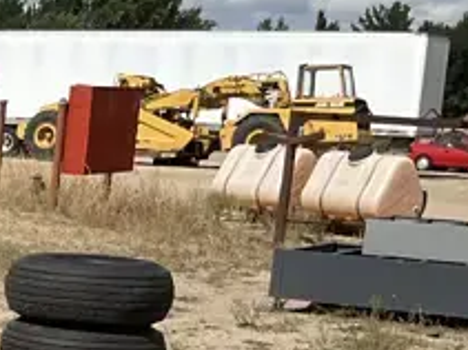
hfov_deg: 13.3
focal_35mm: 132
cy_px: 454
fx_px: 1784
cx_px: -406
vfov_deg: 11.0
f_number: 1.8
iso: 25
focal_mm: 3
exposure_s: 1/2801
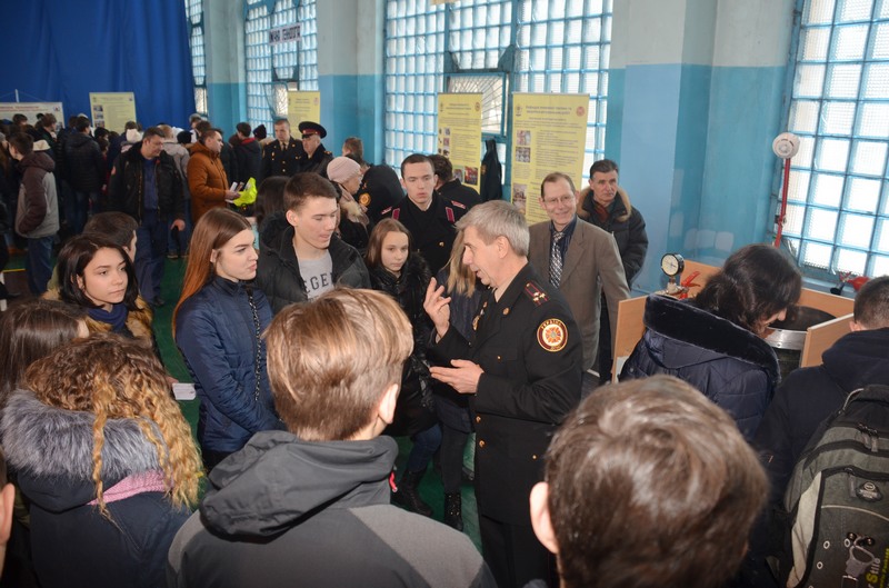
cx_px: 444
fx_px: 739
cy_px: 294
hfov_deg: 62.1
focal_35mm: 30
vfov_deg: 43.4
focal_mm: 20
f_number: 3.5
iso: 320
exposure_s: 1/80
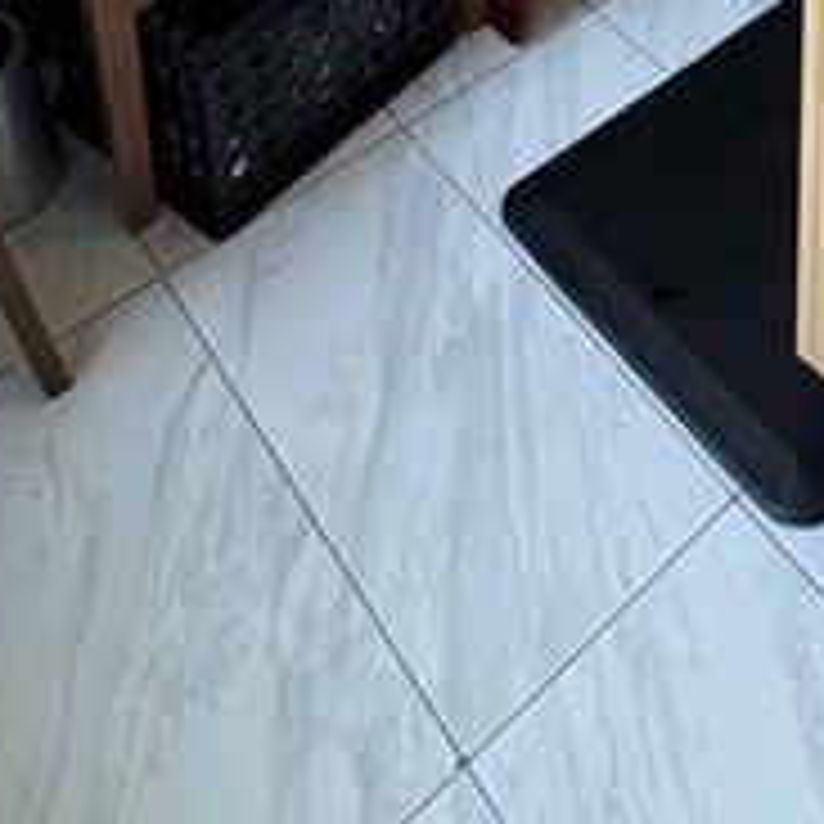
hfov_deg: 31.4
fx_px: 1400
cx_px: 725
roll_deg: -0.3
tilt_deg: -16.1
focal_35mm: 52
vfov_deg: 22.6
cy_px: -581
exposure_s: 1/60
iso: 320
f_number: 2.2
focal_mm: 2.22
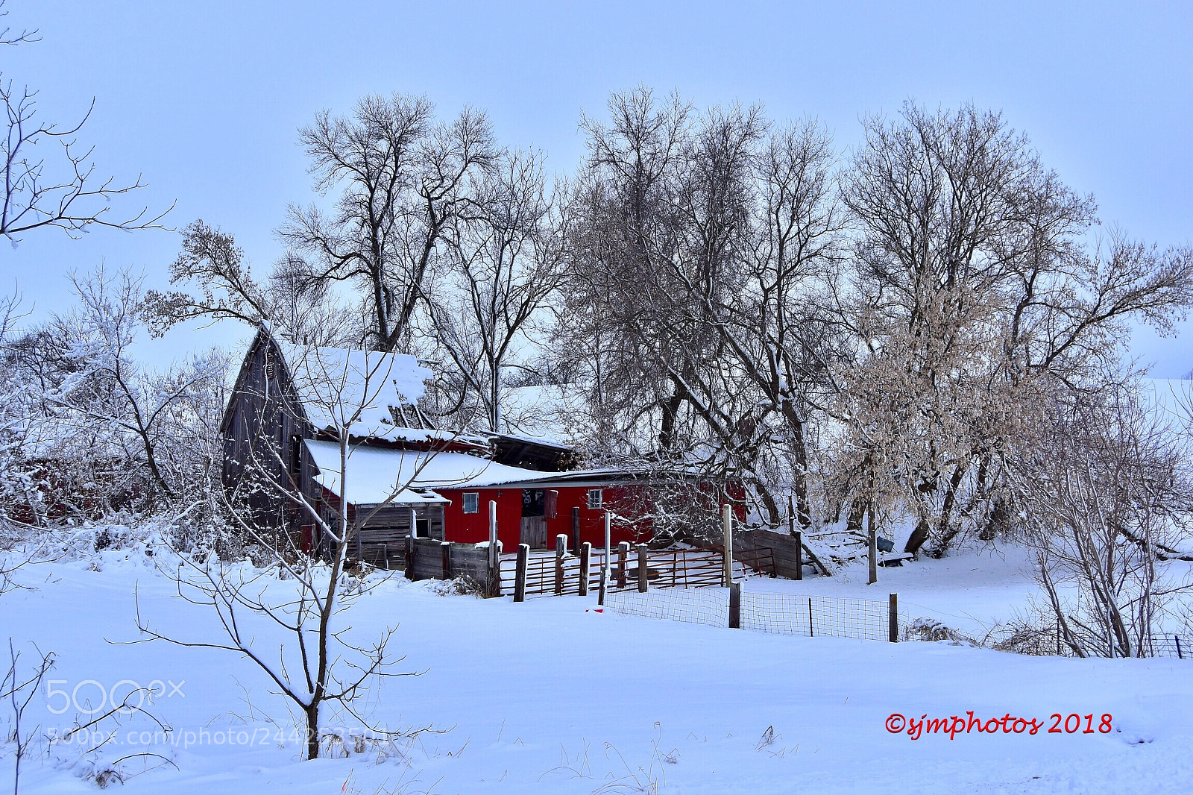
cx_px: 596
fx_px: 1541
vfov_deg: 28.9
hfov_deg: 42.3
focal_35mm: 46
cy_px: 398
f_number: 8
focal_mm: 31
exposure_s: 1/800
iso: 360
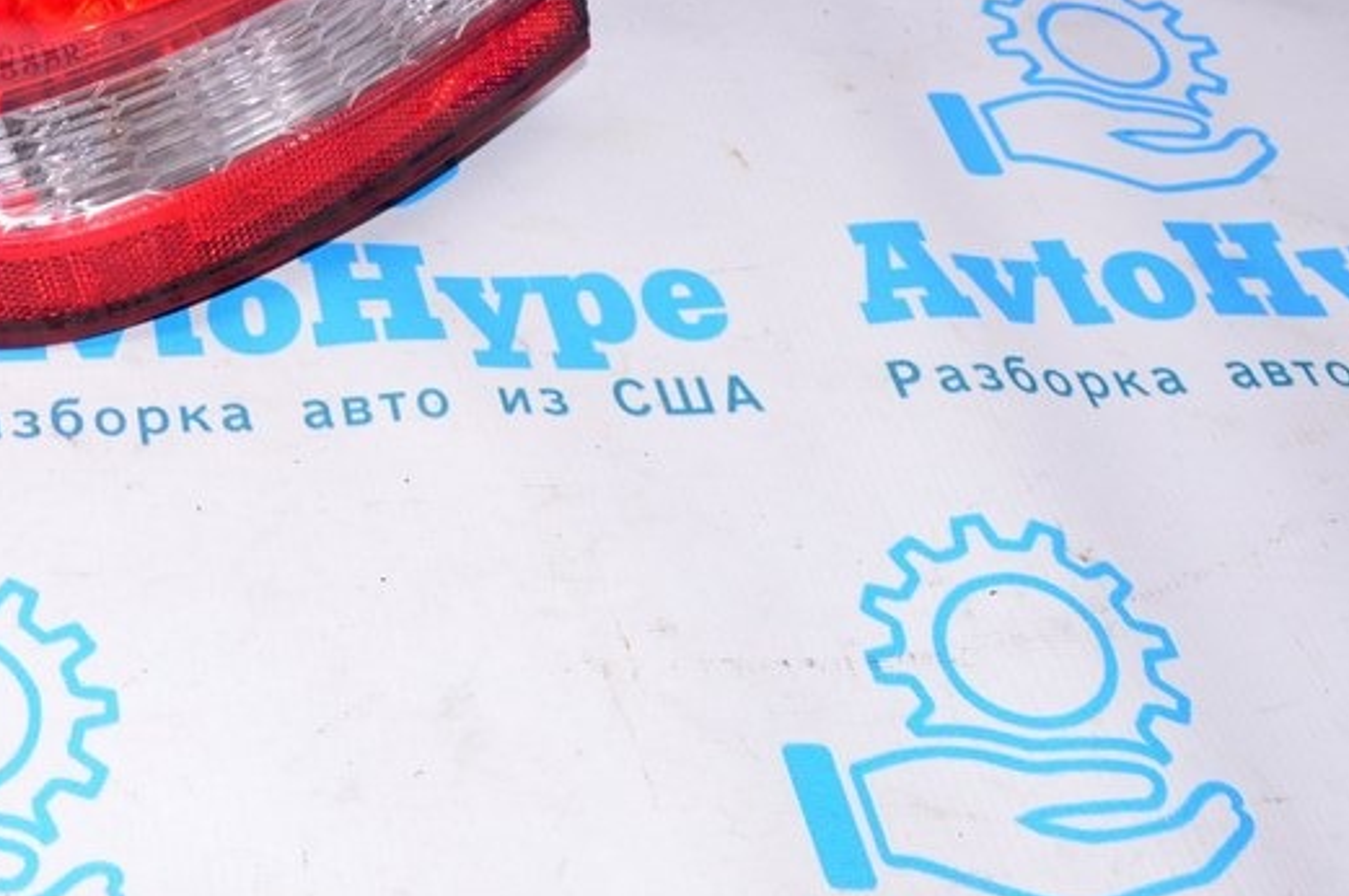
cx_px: 85
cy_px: 45
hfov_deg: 32.0
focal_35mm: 59
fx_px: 2208
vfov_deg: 22.2
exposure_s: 1/200
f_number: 8
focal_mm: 20
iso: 1600
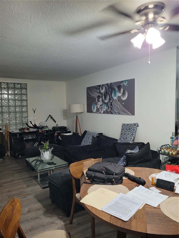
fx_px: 179
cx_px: 90
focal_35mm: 26
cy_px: 119
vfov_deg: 67.3
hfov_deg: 53.1
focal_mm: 5.4
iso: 250
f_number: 1.8
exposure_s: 1/60
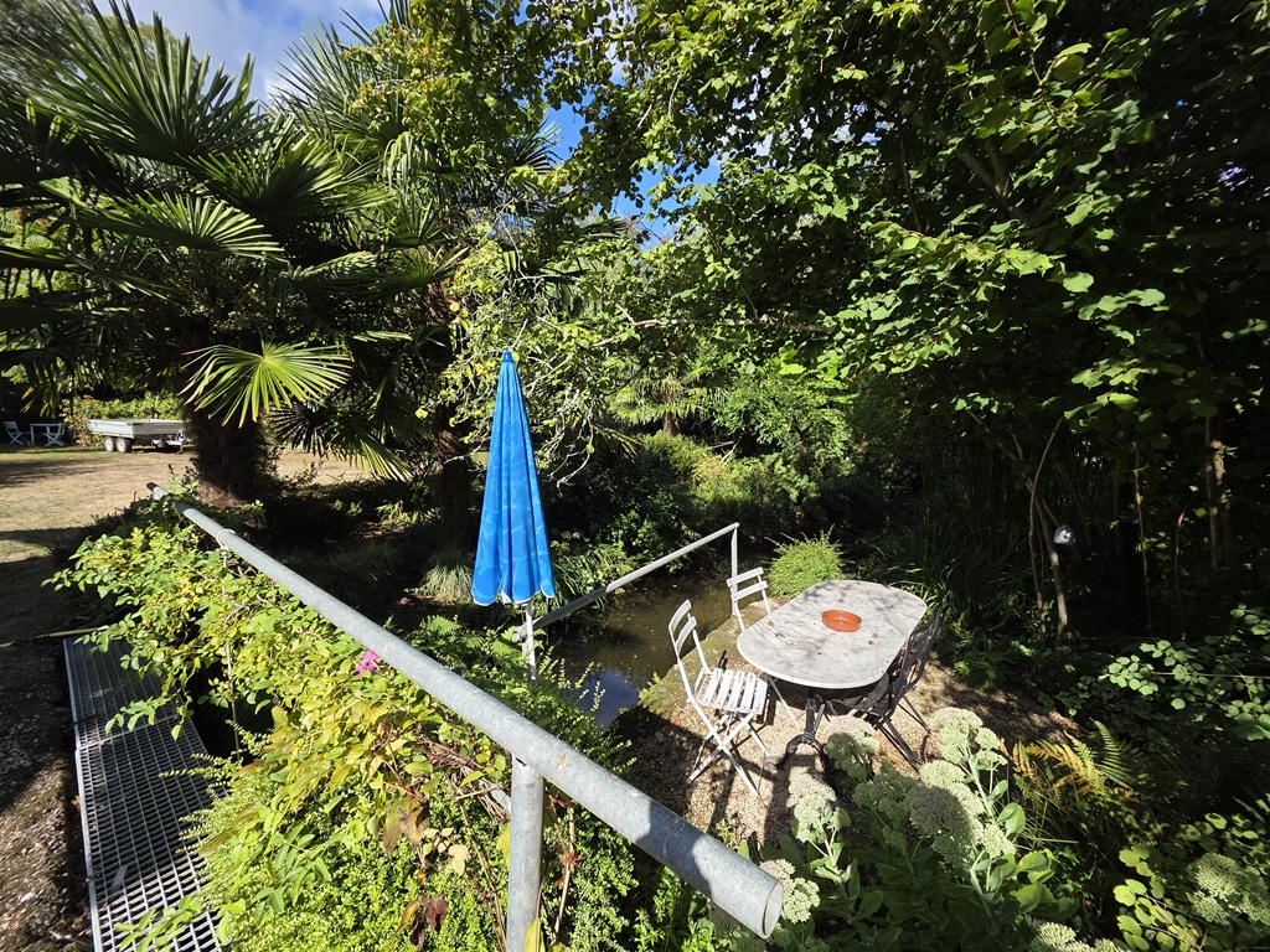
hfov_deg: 106.2
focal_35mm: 13
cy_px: 476
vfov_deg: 89.9
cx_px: 635
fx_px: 477
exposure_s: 1/942
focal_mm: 2.2
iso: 40
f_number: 1.9
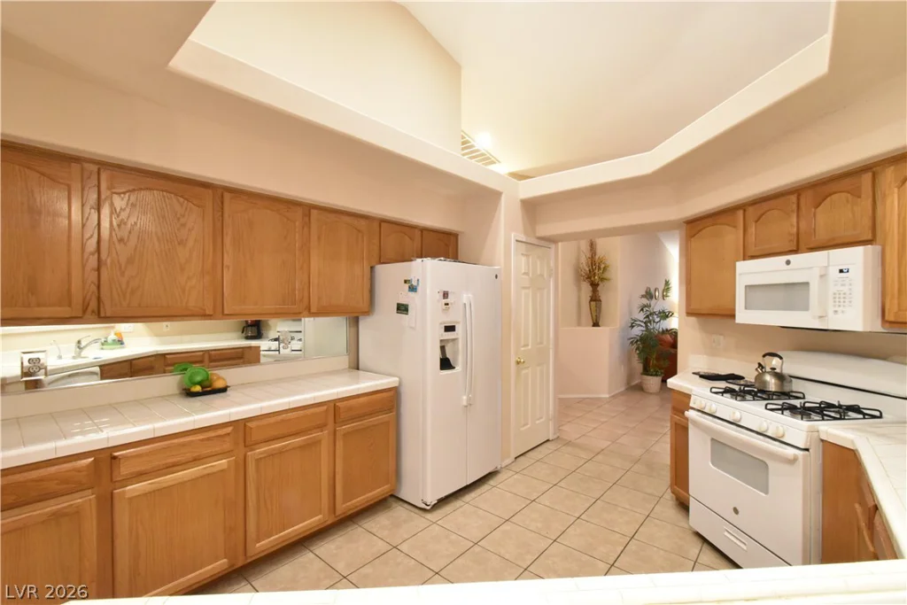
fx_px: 378
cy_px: 302
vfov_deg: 77.3
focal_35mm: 15
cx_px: 454
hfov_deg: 100.4
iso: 4000
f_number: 18
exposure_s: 1/4
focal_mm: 10
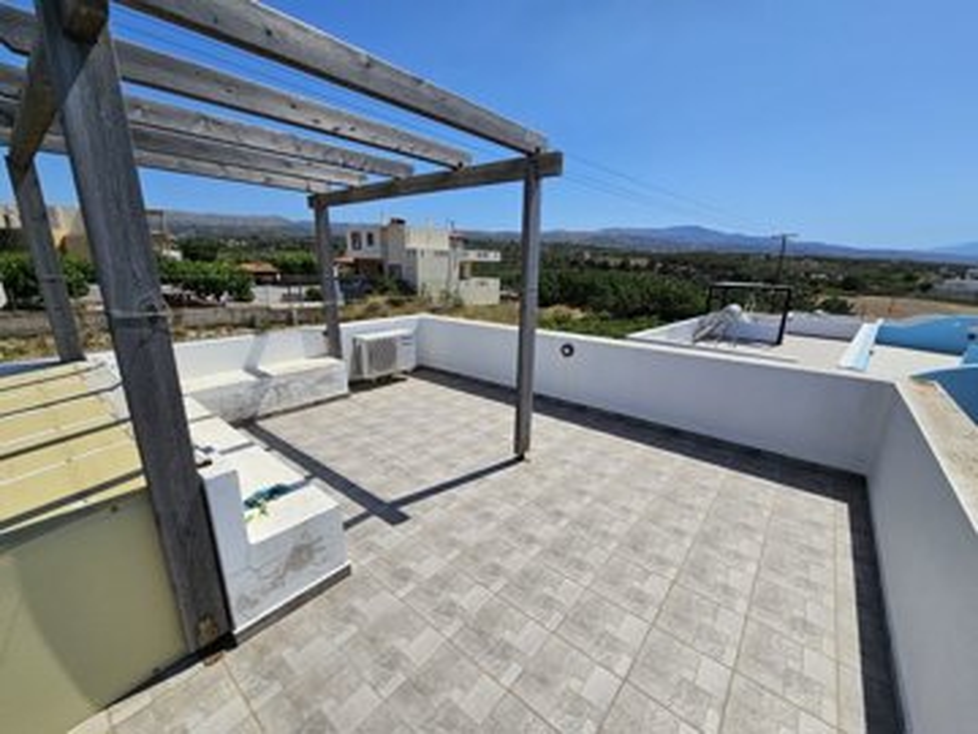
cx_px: 489
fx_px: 367
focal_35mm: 13
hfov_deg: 106.2
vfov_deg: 89.9
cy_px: 367
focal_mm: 2.2
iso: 50
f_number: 2.2
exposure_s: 1/5228
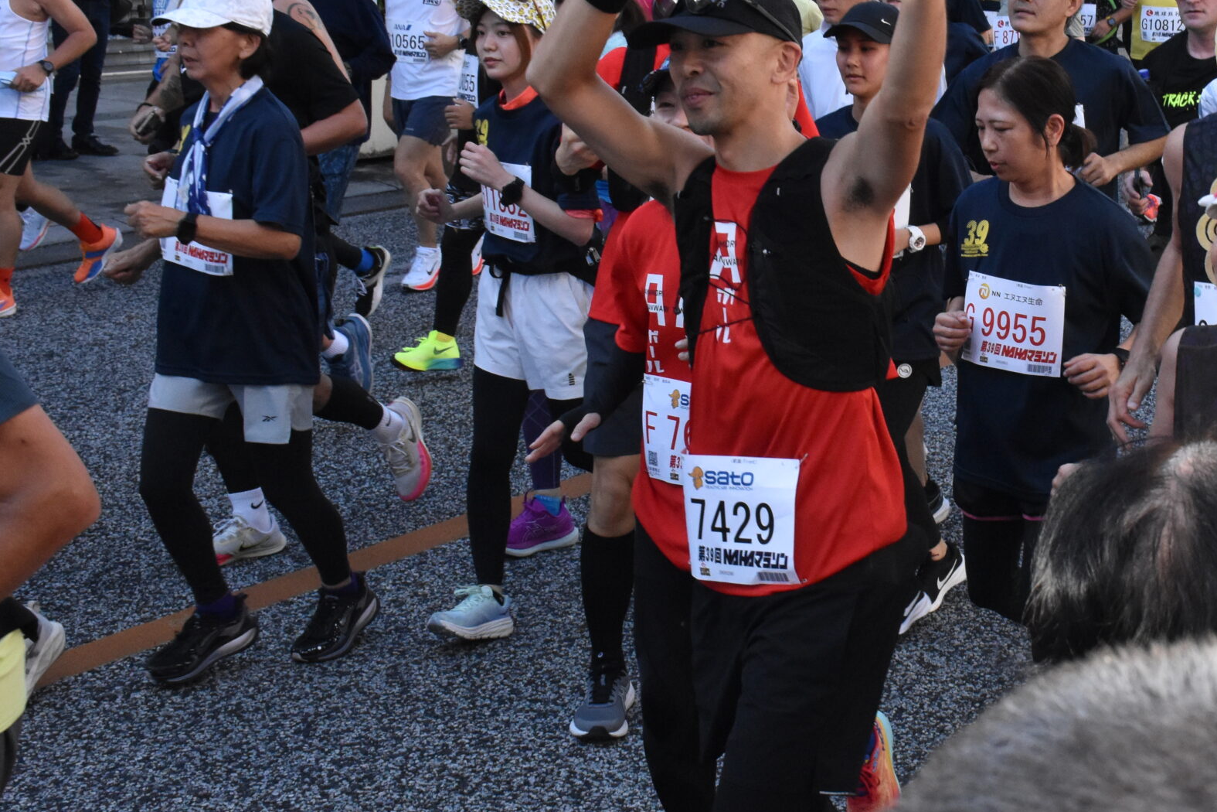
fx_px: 2225
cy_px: 263
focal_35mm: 66
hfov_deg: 29.9
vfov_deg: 20.6
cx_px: 977
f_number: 13
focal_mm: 27
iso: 2500
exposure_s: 1/640
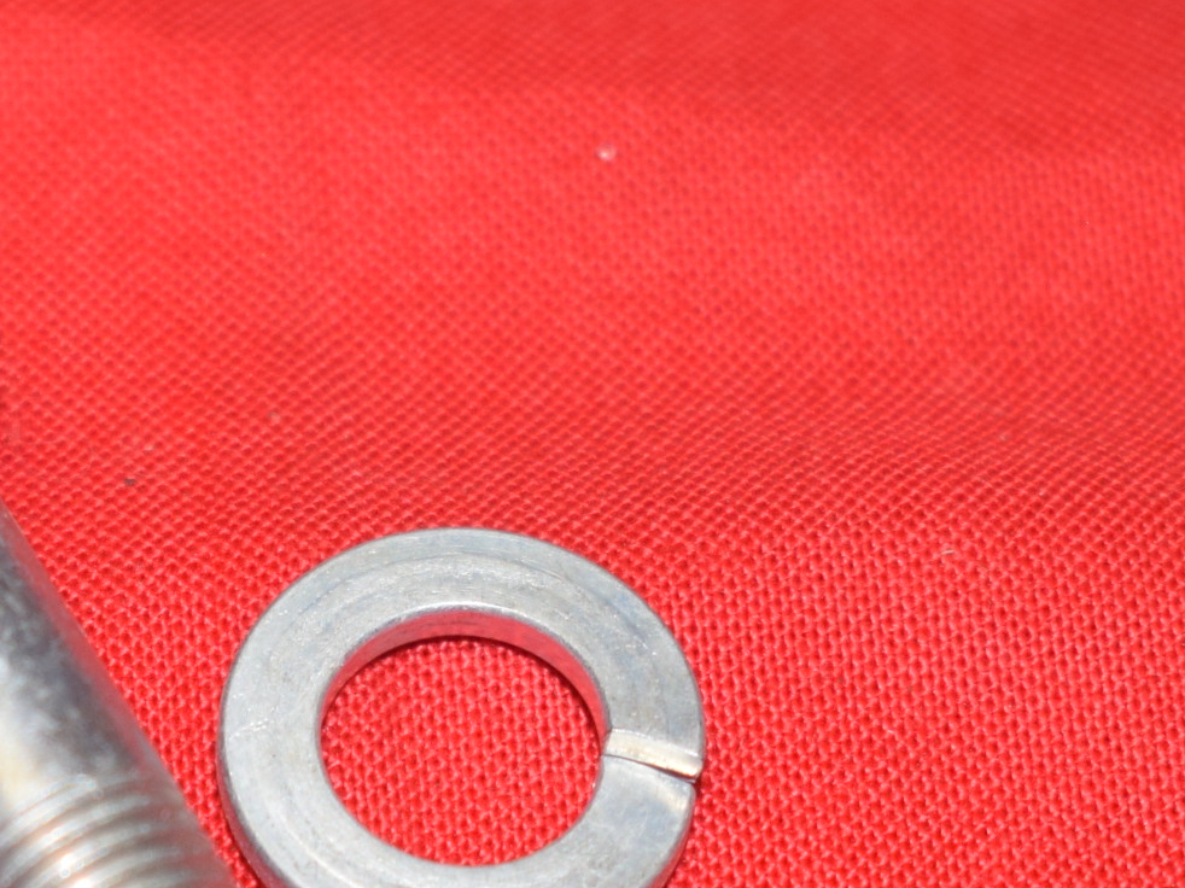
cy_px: 848
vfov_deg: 8.4
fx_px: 6023
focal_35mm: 176
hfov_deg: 11.2
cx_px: 145
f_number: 5
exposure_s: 1/60
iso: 500
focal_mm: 40
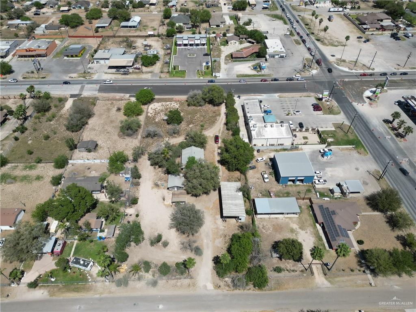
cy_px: 156
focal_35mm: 24
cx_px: 208
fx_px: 288
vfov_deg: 56.8
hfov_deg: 71.6
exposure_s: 1/3200
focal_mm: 6.72
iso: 100
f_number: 1.7
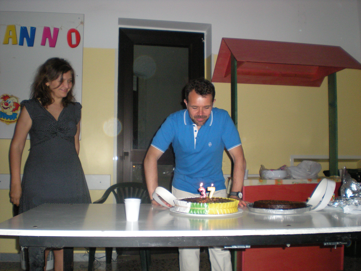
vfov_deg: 37.7
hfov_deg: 49.0
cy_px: 136
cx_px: 180
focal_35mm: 38
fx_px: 396
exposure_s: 1/60
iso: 282
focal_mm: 6.3
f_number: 3.1
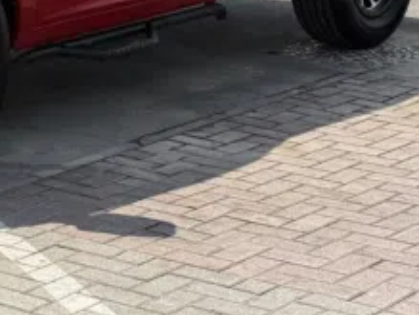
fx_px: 1697
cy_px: -74
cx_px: -46
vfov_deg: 10.4
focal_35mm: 140
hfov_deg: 13.8
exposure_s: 1/5587
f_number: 1.78
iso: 100
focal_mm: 6.76
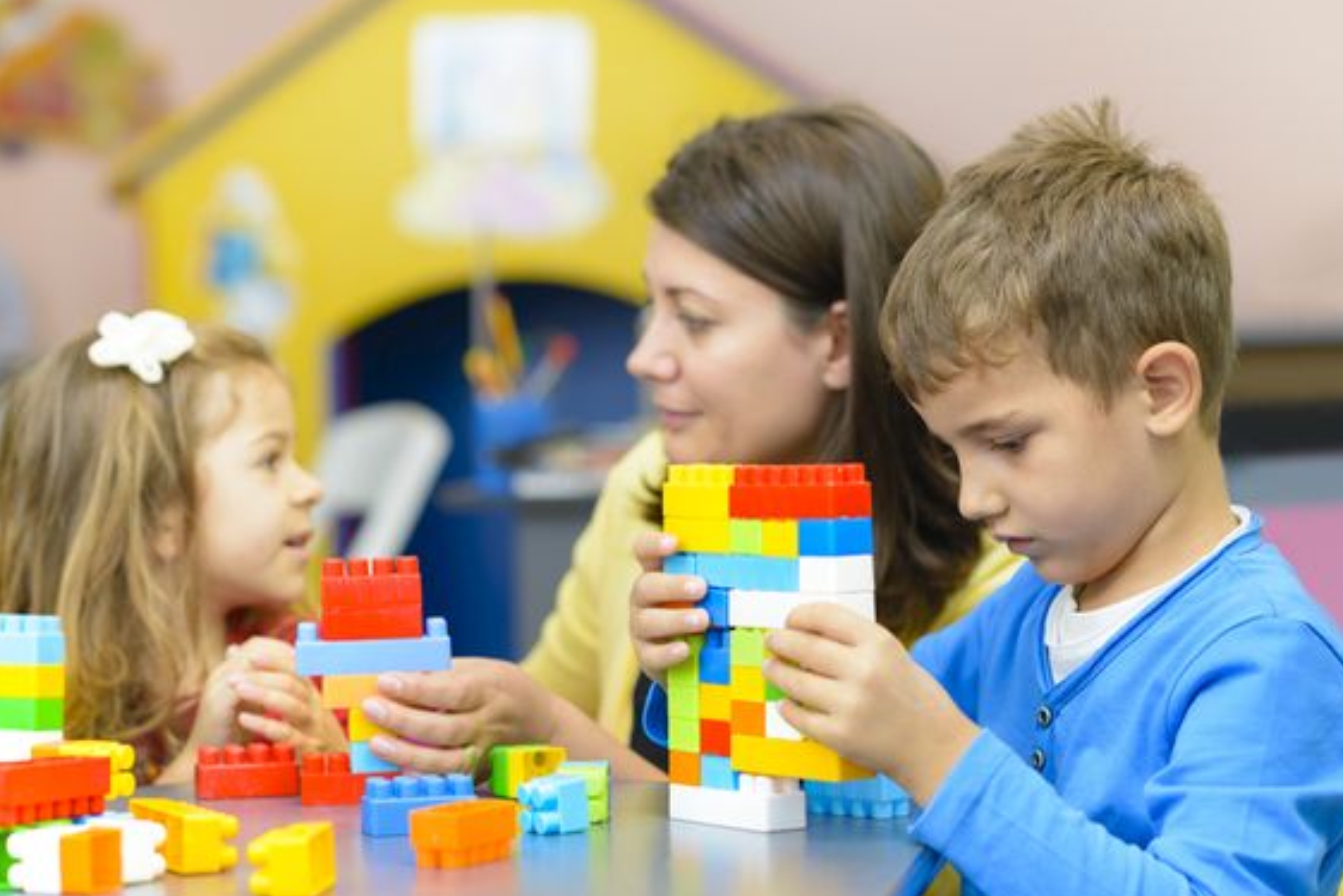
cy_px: 502
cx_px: 608
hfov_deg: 21.0
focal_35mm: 97
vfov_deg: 14.1
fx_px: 3618
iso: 400
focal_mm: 85
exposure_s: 1/160
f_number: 2.8
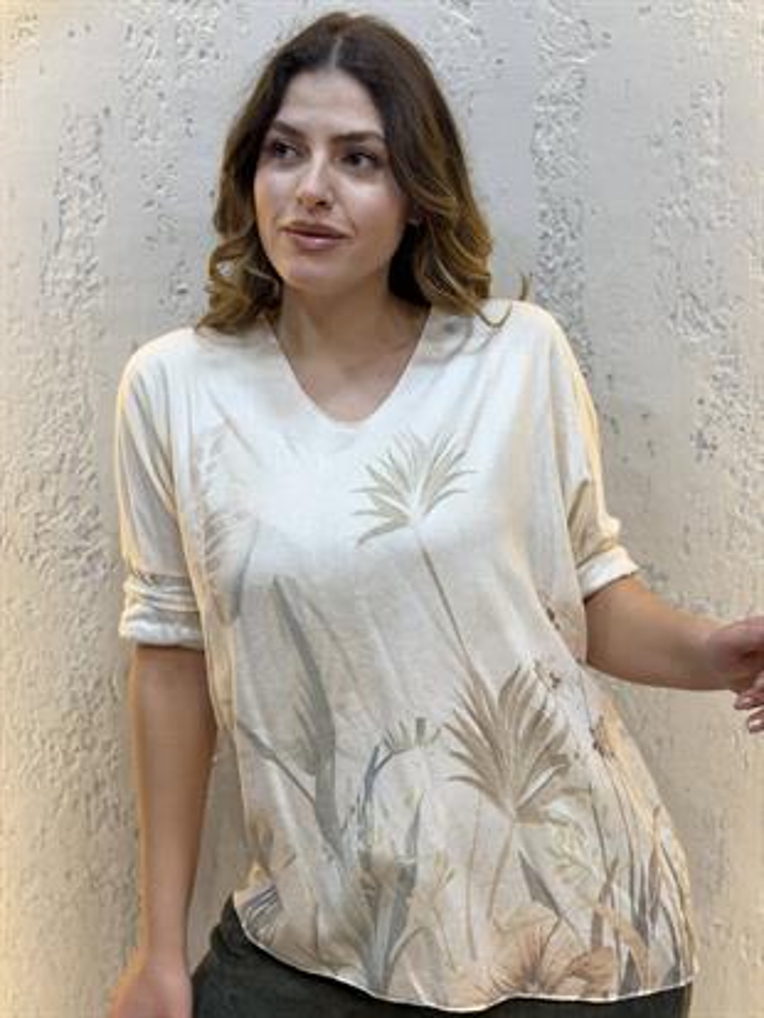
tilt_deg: -9.5
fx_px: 1412
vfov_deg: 39.6
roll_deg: +0.4
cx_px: 382
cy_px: 509
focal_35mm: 48
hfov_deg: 30.3
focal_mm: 6.76
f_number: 1.78
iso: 50
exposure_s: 1/100
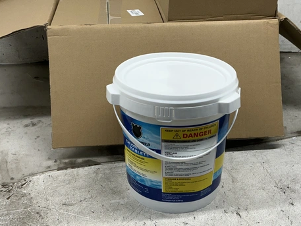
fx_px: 400
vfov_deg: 31.4
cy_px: 85
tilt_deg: -23.9
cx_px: 153
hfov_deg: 41.2
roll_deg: -1.2
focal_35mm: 46
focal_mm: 3
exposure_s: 1/120
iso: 40
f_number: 1.8
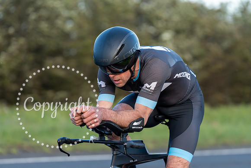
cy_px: 84
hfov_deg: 10.3
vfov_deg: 6.9
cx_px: 126
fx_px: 1395
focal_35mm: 200
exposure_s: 1/1000
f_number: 4
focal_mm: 200
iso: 1000
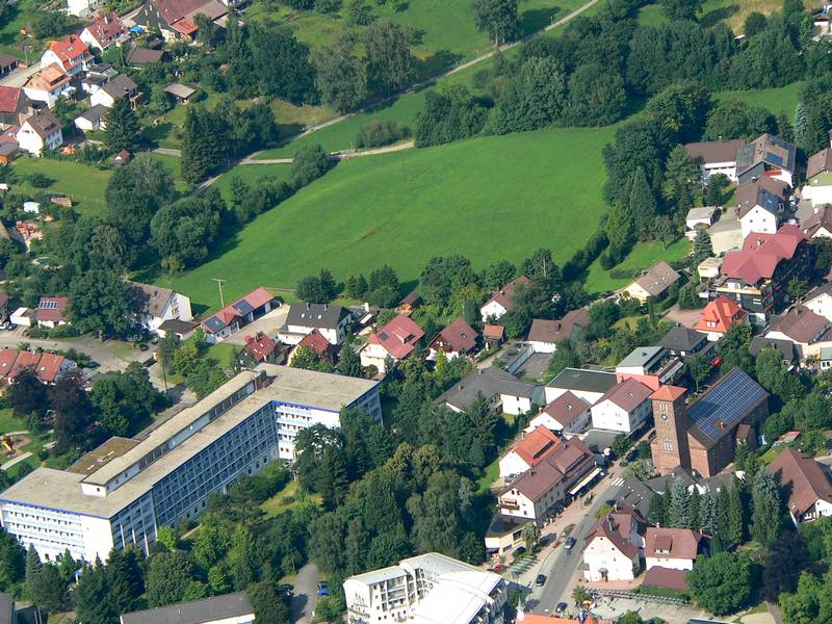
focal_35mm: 288
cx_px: 416
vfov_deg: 5.2
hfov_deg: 6.9
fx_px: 6922
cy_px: 312
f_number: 5.2
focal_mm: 47.9
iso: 100
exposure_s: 1/500
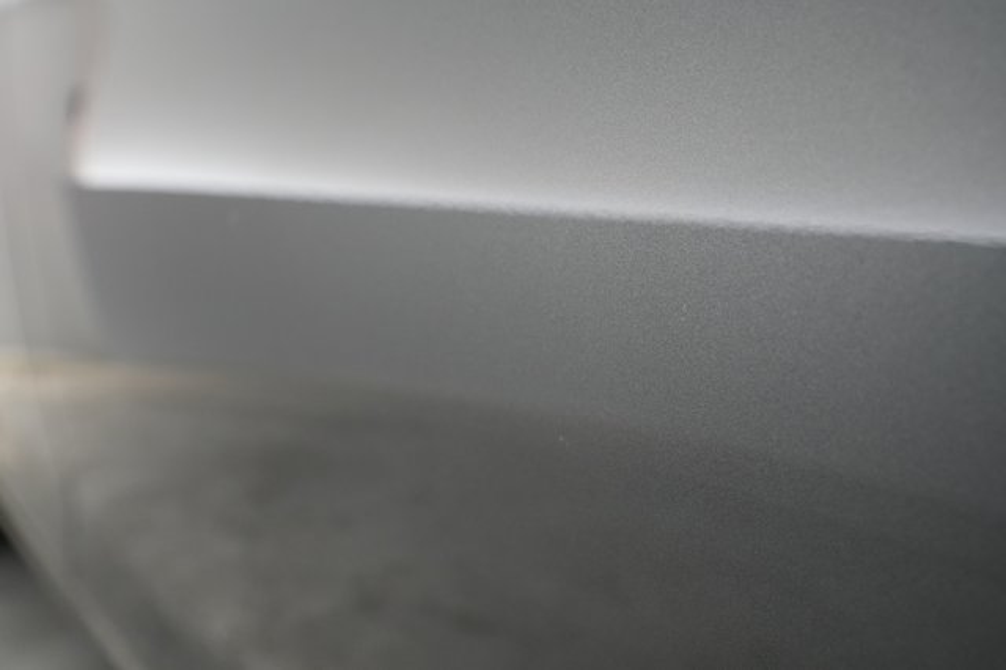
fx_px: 782
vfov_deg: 46.4
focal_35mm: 28
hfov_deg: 65.5
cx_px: 503
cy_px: 335
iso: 3200
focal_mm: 28
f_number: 4.5
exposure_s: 1/100
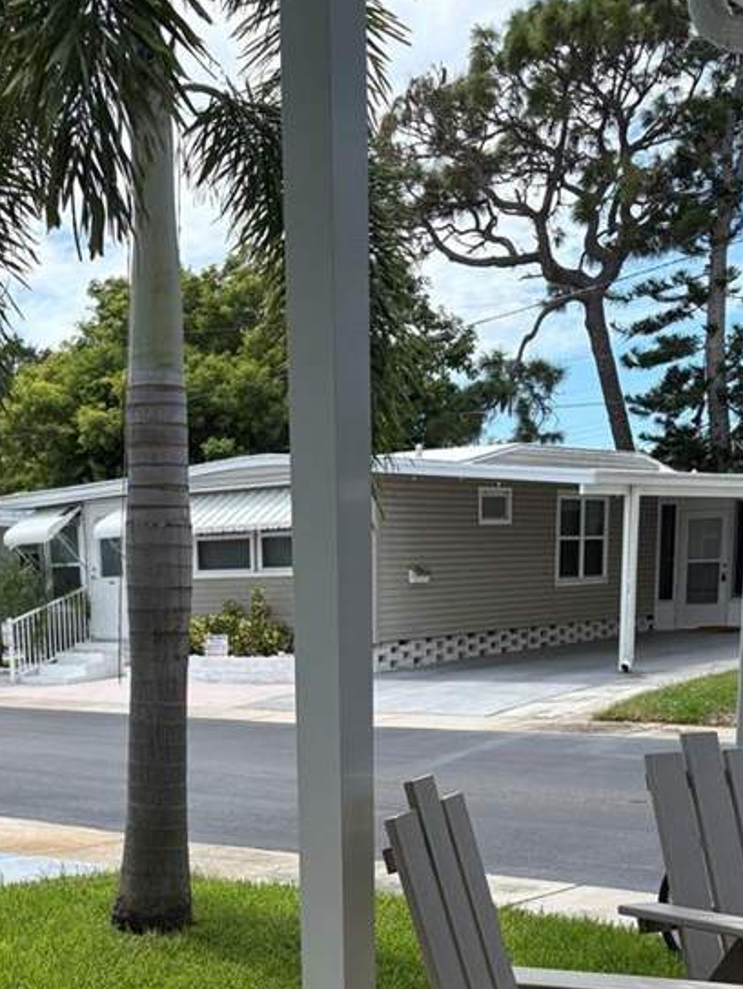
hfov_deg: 28.3
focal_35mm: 51
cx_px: 222
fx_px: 1458
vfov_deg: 34.7
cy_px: 943
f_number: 1.6
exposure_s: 1/2538
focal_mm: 5.96
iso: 64
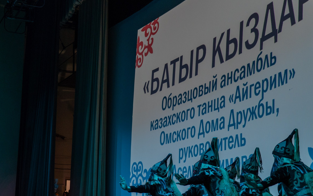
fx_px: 486
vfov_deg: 22.5
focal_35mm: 57
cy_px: 153
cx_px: 133
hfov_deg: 35.6
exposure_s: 1/160
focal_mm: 30
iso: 1600
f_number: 3.5
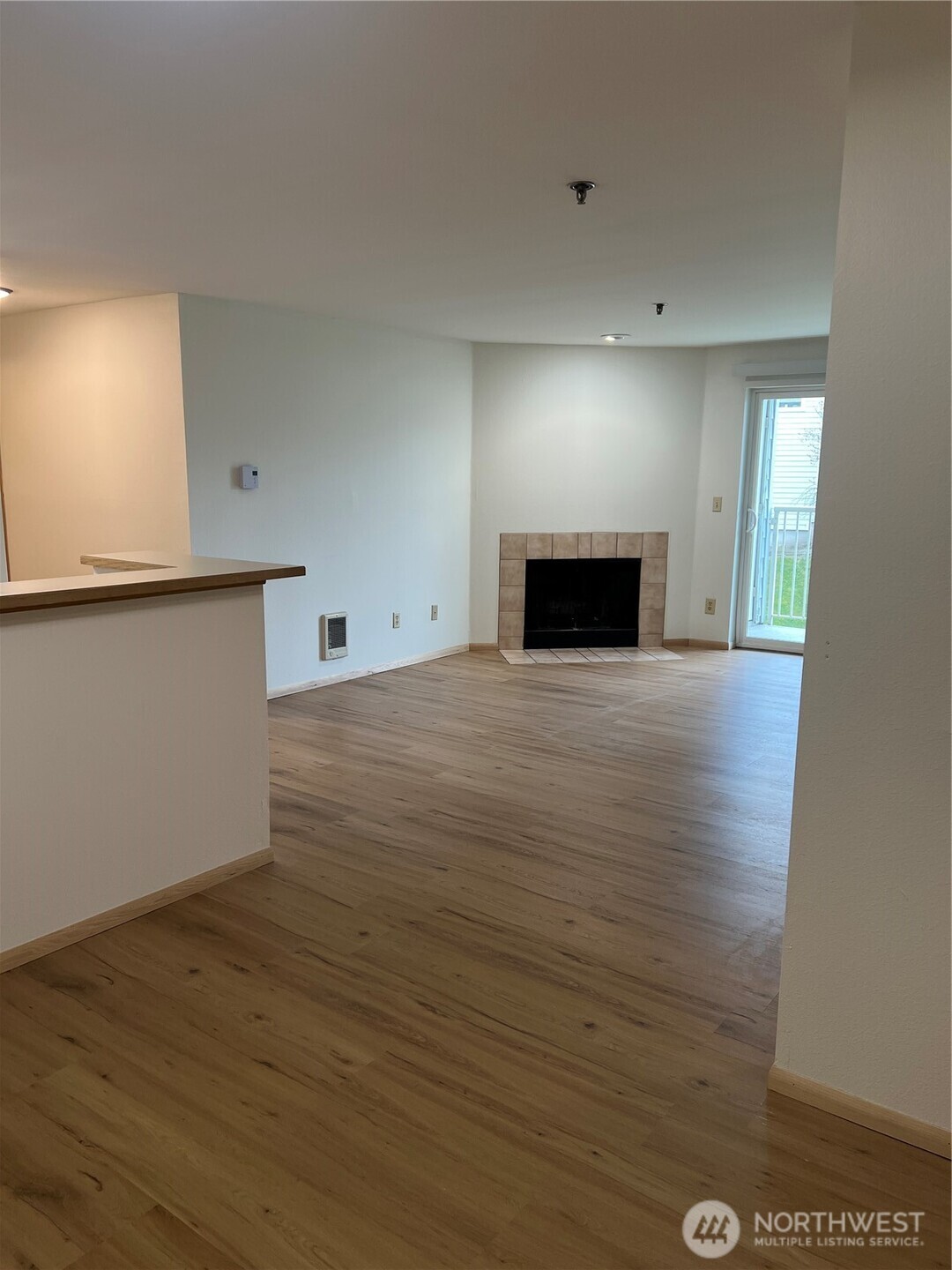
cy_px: 635
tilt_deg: -10.1
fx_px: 953
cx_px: 476
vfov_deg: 67.3
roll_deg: -0.2
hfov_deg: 53.1
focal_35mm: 26
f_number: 1.5
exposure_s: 1/60
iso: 80
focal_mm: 5.7
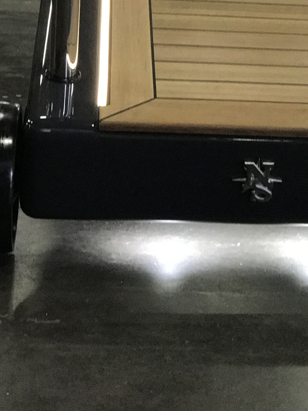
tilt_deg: -5.6
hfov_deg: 12.4
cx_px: 277
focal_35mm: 119
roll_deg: -3.1
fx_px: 1411
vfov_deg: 16.3
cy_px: 17
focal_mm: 6.6
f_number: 2.8
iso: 320
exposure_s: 1/61
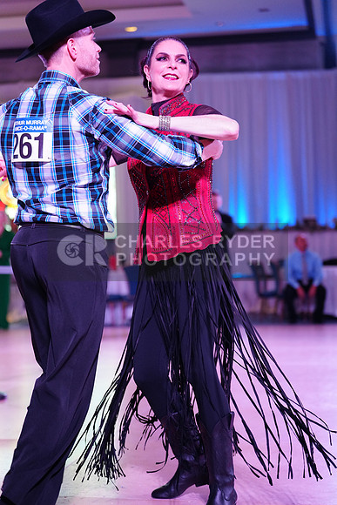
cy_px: 252
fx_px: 982
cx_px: 168
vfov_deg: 28.8
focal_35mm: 70
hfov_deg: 19.5
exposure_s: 1/500
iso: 2500
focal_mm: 70
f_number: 2.8
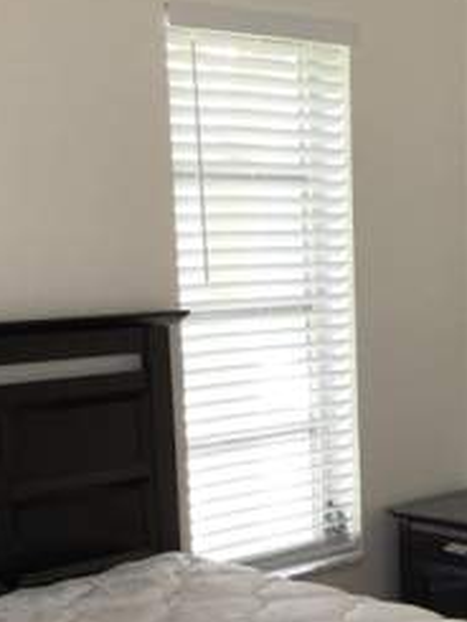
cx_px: 353
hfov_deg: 20.0
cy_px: 470
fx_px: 1312
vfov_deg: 26.3
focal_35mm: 73
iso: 40
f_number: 1.8
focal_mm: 4
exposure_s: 1/20
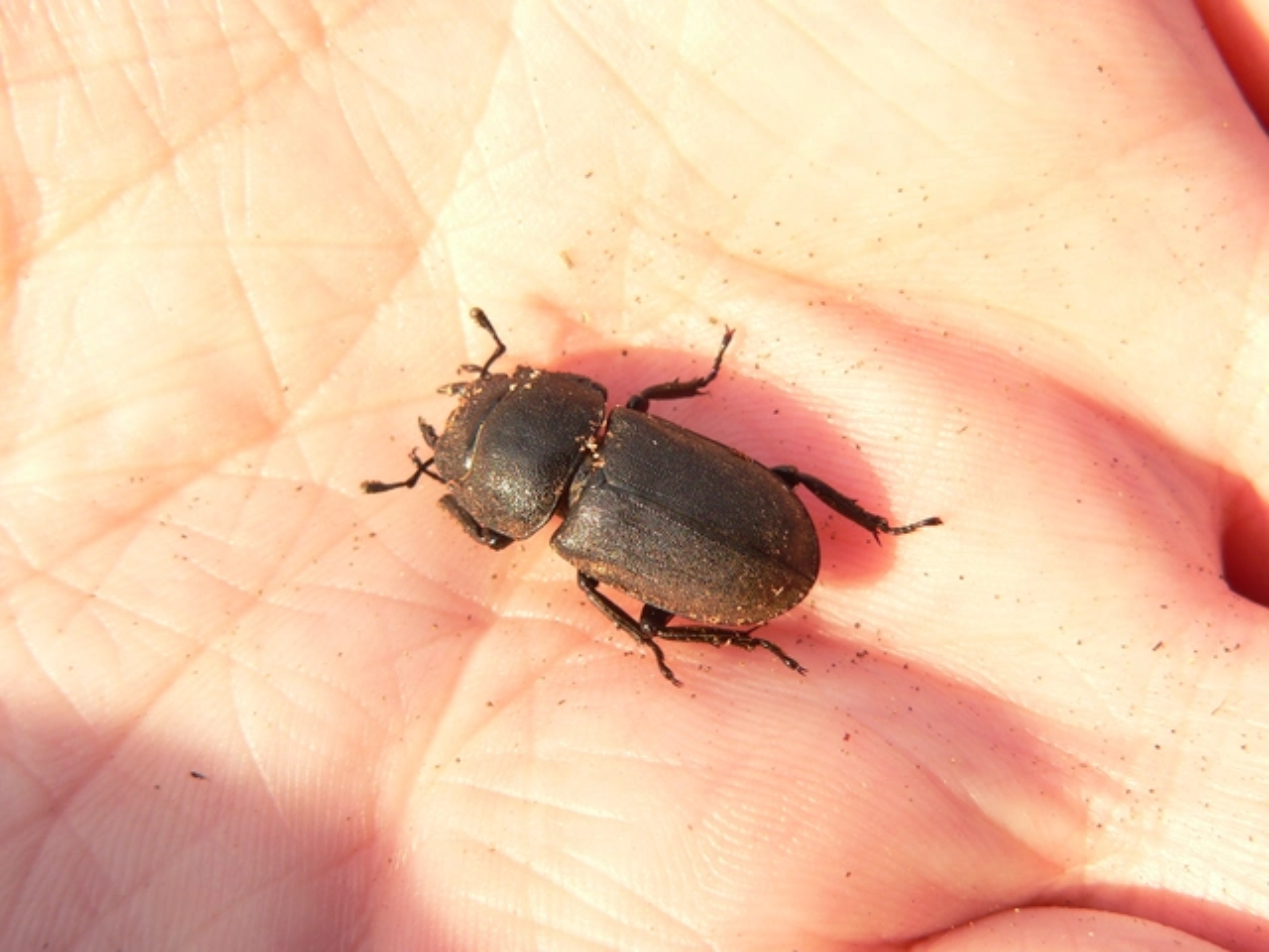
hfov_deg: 22.5
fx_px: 3189
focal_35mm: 87
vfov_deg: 17.0
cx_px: 634
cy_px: 476
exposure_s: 1/125
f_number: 4
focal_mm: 14.4
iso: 100
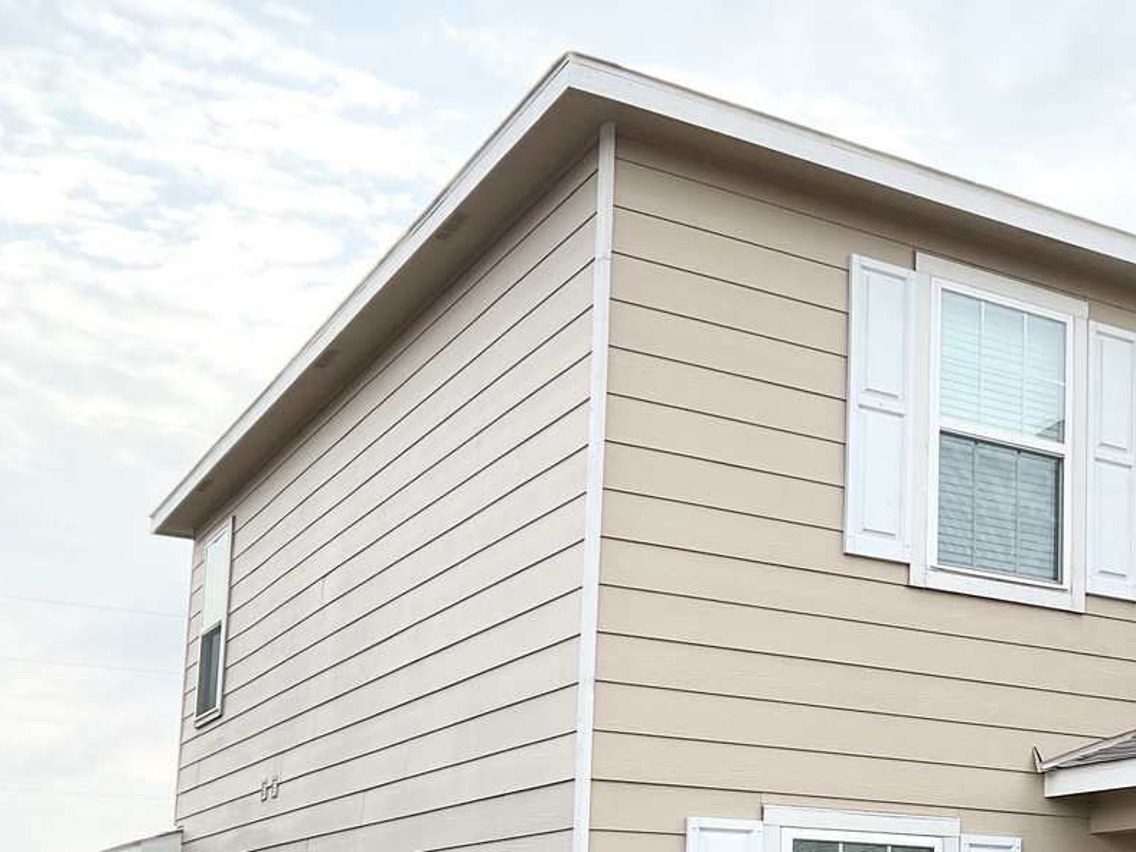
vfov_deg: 26.6
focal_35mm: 53
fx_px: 1739
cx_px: 999
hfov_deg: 34.4
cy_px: 766
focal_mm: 3
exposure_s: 1/146
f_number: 1.8
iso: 16
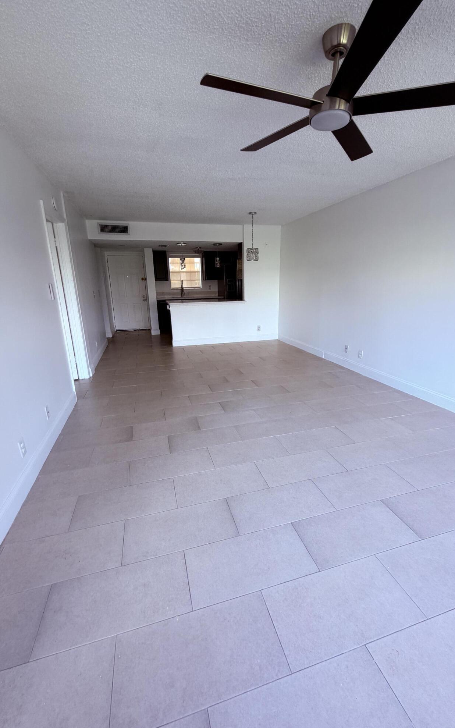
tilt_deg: -16.1
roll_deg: +0.4
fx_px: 298
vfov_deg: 101.5
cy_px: 367
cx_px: 229
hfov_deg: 74.8
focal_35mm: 15
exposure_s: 1/121
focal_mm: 2.22
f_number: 2.2
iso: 80
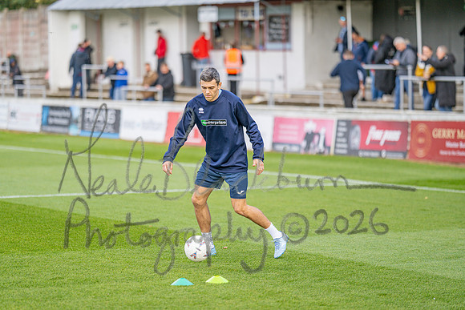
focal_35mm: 135
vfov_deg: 10.2
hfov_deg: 15.2
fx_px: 1744
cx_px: 232
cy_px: 155
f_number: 1.8
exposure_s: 1/2000
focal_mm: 135
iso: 360
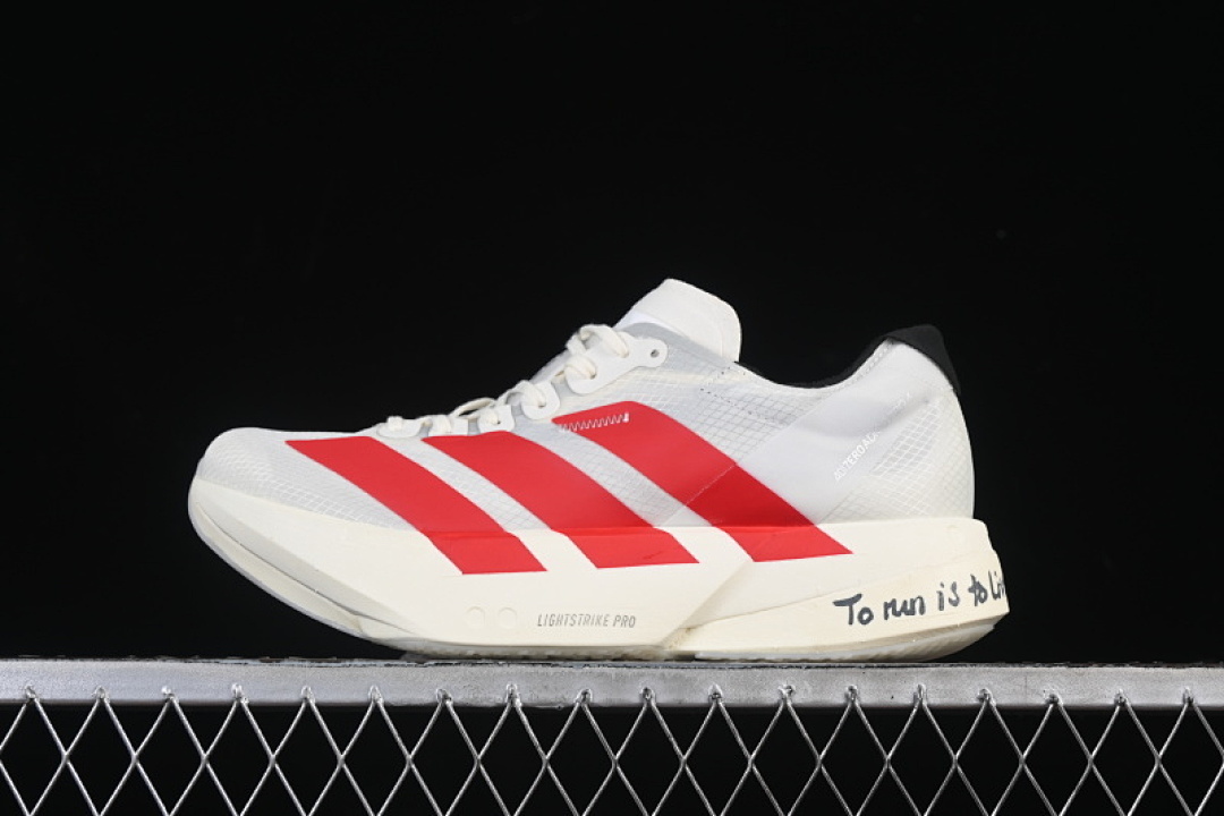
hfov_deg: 27.0
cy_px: 408
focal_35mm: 75
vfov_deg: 18.2
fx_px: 2550
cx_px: 612
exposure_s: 1/80
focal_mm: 50
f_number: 8
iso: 160
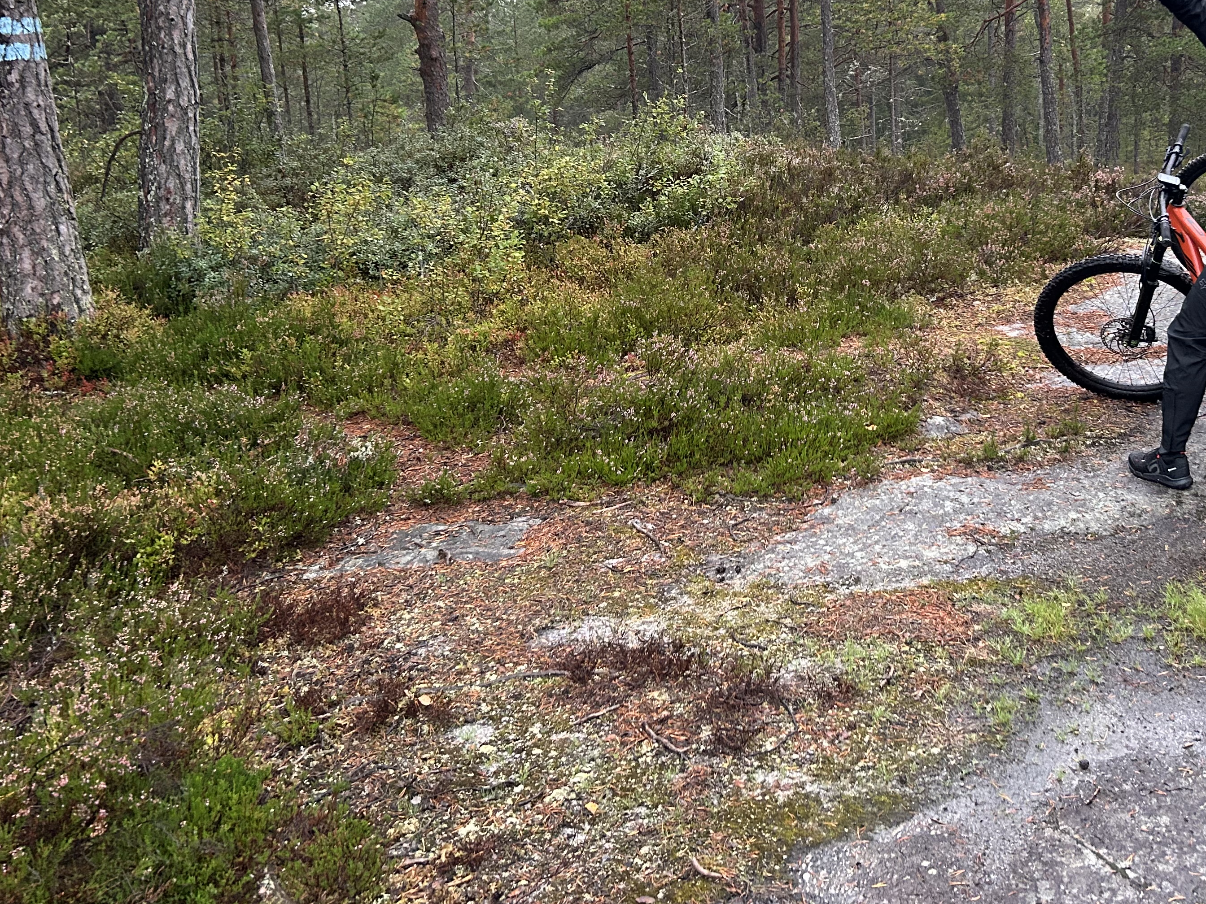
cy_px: 248
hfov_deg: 47.3
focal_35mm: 39
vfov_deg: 36.1
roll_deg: +2.8
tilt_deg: -8.4
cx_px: 782
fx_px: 1359
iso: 320
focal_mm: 5.7
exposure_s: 1/60
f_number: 1.5
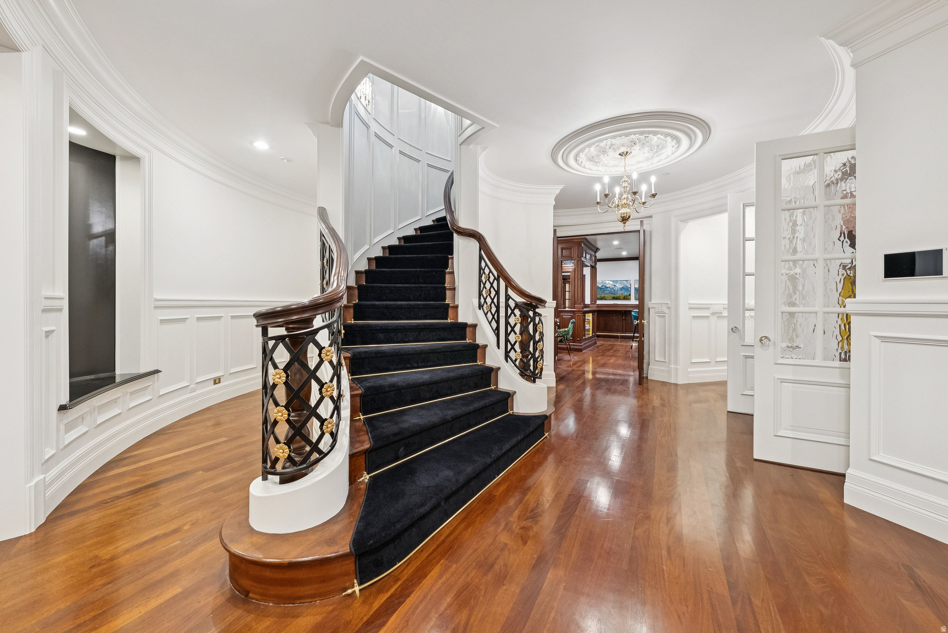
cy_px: 316
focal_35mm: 14
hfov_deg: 104.2
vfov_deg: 81.3
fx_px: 369
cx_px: 474
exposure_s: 1/20
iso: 1600
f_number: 6.3
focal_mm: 14
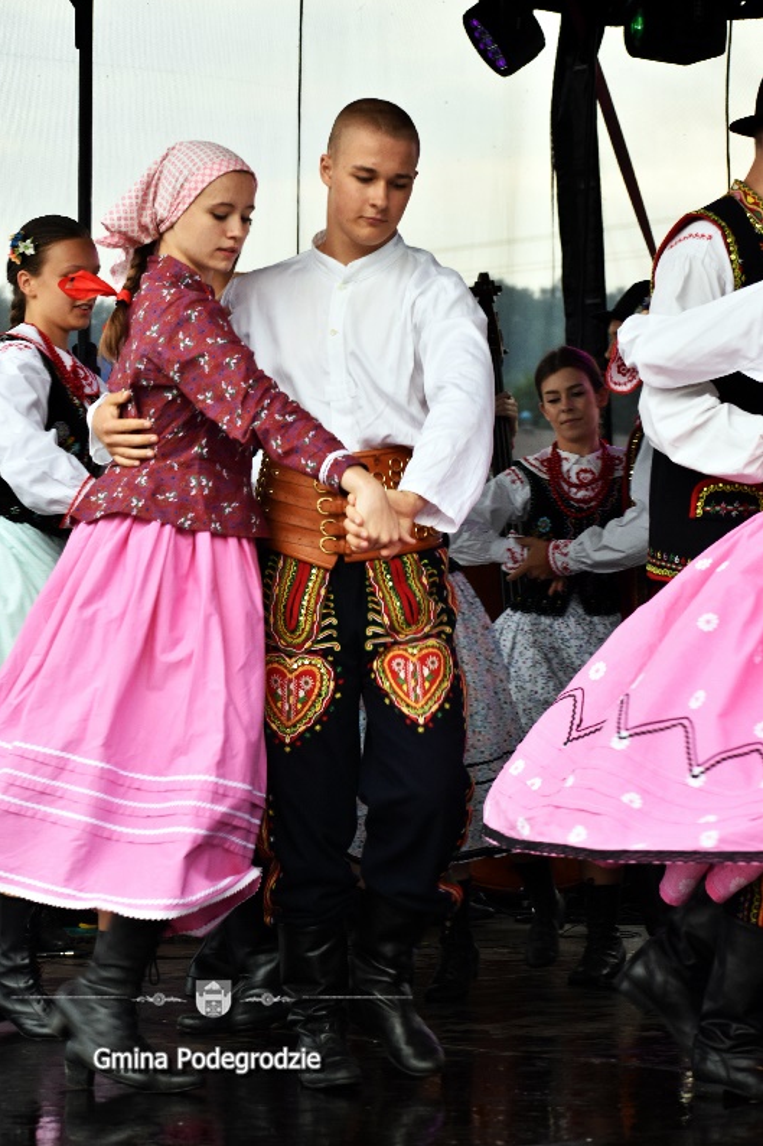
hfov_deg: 11.1
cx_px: 380
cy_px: 572
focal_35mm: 124
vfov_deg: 16.5
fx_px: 3944
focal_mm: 82
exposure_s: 1/160
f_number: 7.1
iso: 400
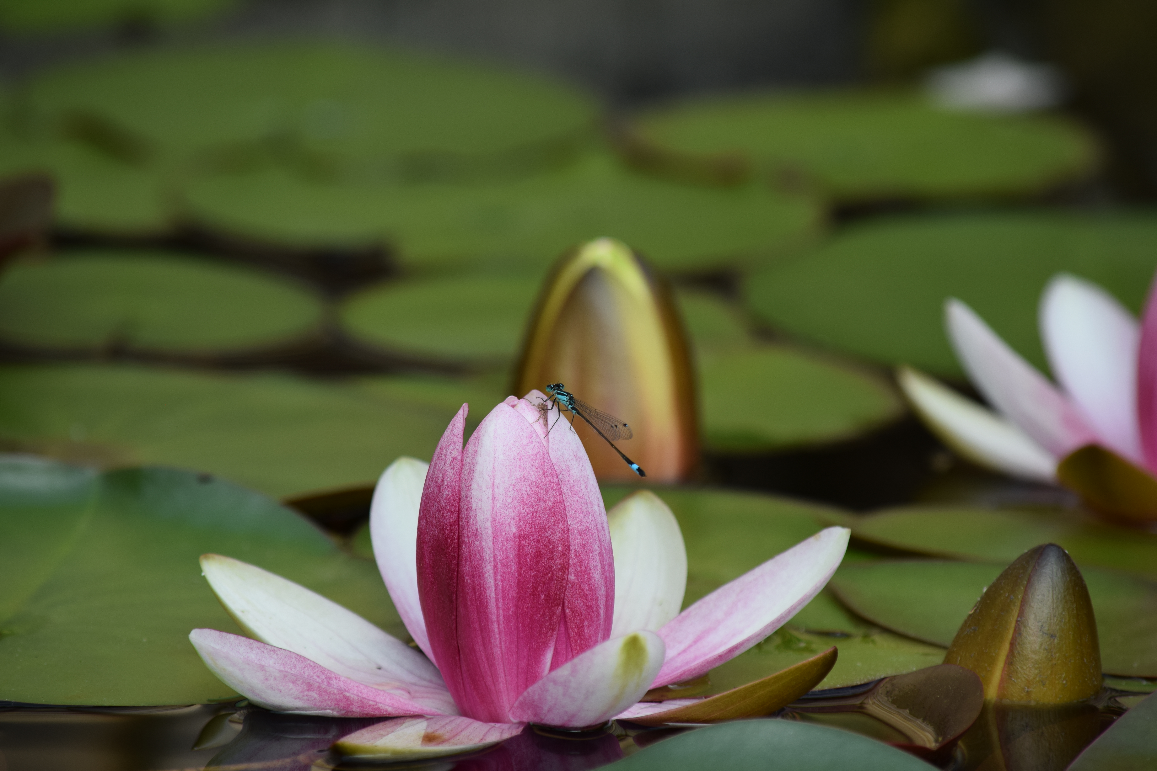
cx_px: 578
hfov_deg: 6.2
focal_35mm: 330
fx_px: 10605
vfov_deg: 4.2
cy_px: 386
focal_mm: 220
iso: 200
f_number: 8
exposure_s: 1/250
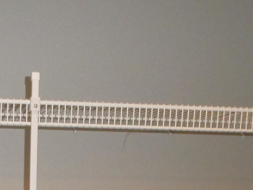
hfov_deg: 21.3
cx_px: 31
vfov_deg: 14.7
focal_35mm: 90
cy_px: 321
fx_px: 658
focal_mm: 4.3
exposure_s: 1/60
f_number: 3.3
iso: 400
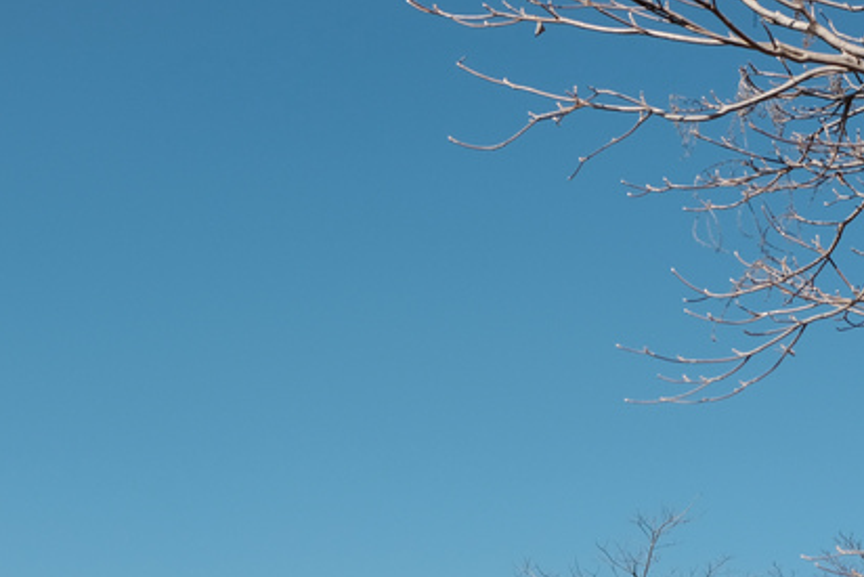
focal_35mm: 85
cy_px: 511
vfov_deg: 15.9
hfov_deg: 23.8
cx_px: 319
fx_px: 2041
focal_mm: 23
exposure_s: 1/2000
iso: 200
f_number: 3.6
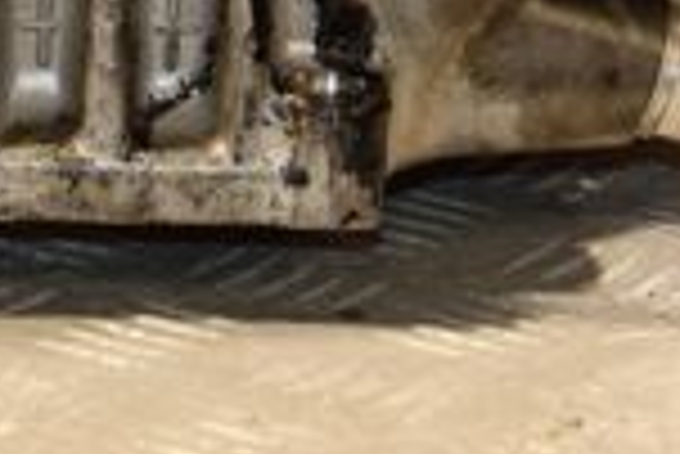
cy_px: -490
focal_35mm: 267
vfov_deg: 5.1
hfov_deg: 7.7
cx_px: 36
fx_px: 5048
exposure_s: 1/125
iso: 800
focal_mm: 42
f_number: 4.8
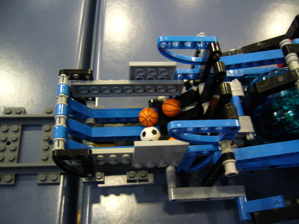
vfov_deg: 40.7
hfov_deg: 52.6
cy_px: 112
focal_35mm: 35
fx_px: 302
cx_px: 150
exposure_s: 1/10
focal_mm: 5.8
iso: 200
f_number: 2.8
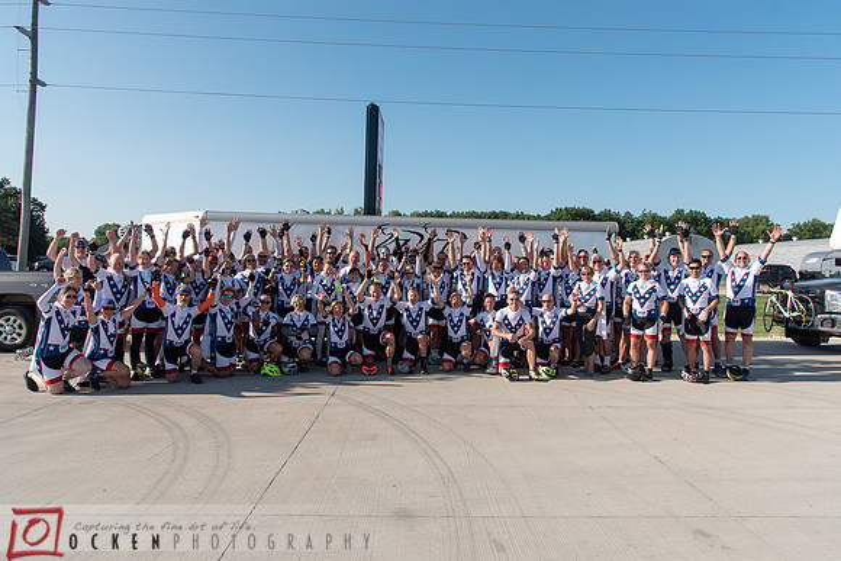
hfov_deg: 69.5
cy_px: 259
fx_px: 606
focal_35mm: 26
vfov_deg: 49.7
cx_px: 432
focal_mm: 24
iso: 250
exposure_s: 1/1600
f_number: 5.6
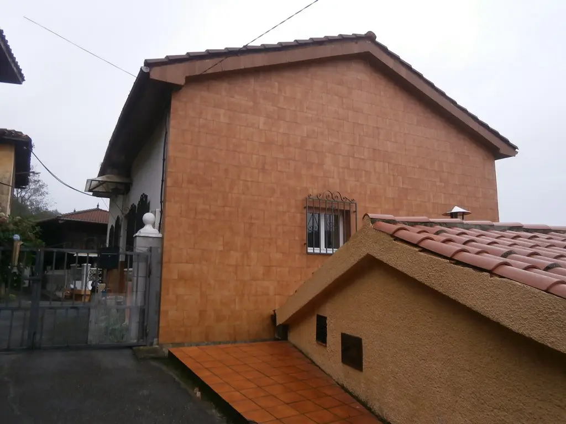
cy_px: 212
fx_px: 425
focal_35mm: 26
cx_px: 283
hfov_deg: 67.3
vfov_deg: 53.1
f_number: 2.8
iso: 80
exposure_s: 1/160
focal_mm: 4.7
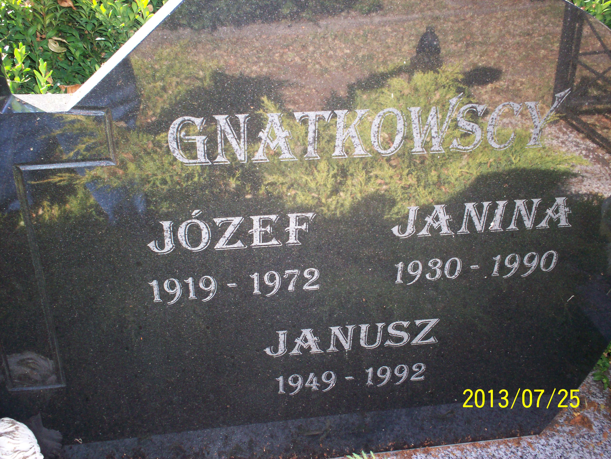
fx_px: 635
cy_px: 230
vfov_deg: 39.7
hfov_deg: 51.4
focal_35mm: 36
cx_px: 306
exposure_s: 1/60
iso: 140
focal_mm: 6
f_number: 4.5
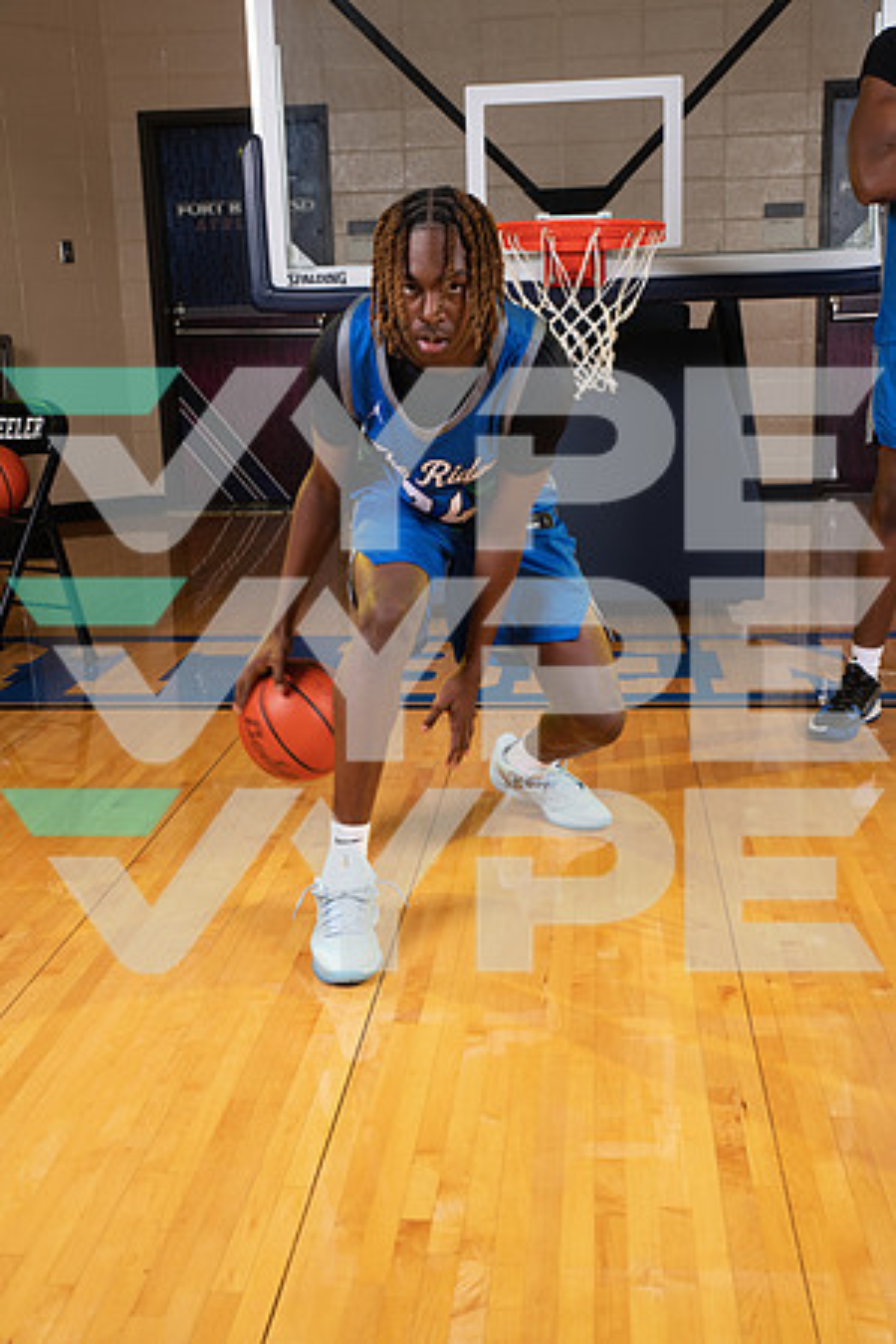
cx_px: 448
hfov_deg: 31.9
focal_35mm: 42
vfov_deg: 46.4
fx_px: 1568
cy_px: 672
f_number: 7.1
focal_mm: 42
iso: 320
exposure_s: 1/320
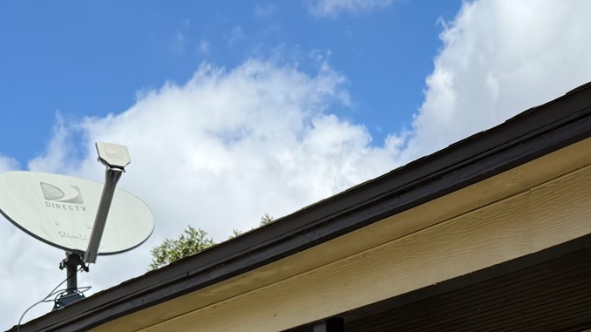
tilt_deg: +0.6
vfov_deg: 13.9
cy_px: 560
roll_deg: +2.5
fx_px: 1238
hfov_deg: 26.3
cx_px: 485
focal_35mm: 79
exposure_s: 1/3584
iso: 100
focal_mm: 6.76
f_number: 1.78
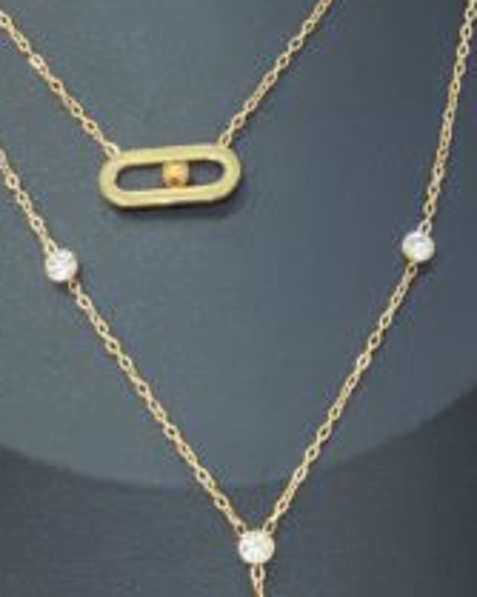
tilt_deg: -30.1
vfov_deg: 9.9
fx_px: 3426
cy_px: -37
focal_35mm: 194
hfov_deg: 8.0
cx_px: 151
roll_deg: -1.9
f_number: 2
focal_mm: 6
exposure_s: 1/33
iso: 125
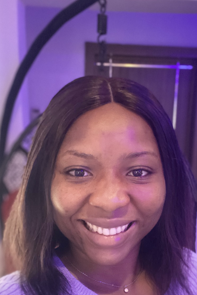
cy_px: 190
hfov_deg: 31.1
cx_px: 120
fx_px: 353
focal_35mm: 43
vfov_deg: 44.9
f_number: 2.2
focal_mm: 2.71
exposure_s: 1/14
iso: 1000
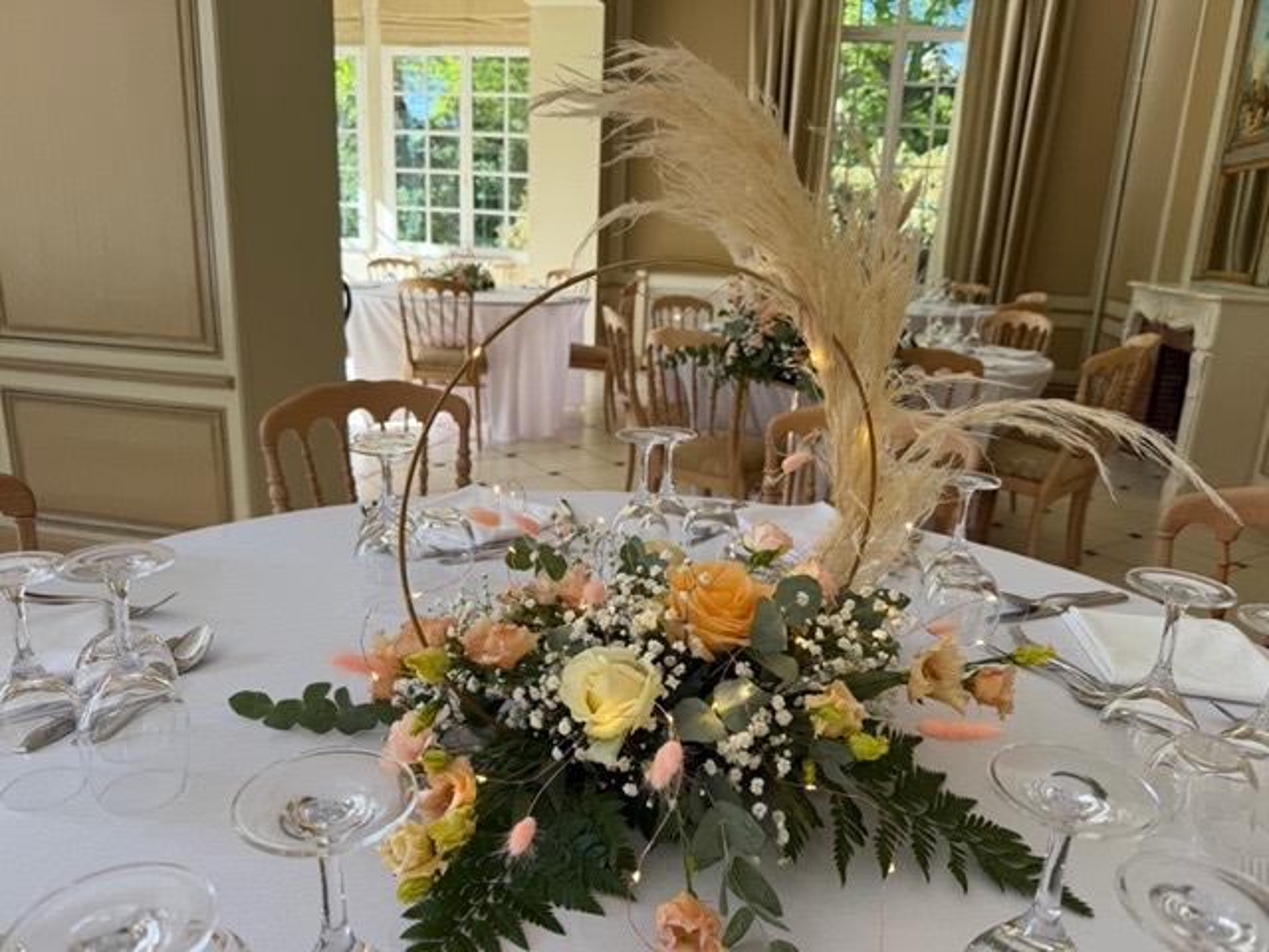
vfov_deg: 56.8
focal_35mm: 24
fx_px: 880
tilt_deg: -14.9
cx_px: 634
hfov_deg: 71.6
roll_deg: -2.9
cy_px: 476
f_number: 1.78
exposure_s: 1/308
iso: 80
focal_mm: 6.76
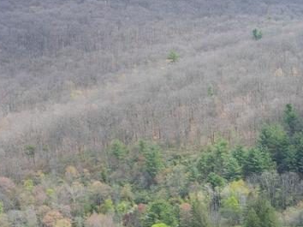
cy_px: 376
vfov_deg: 10.2
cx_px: 467
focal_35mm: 139
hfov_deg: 13.3
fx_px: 1216
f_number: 6.3
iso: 100
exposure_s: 1/200
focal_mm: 12.29
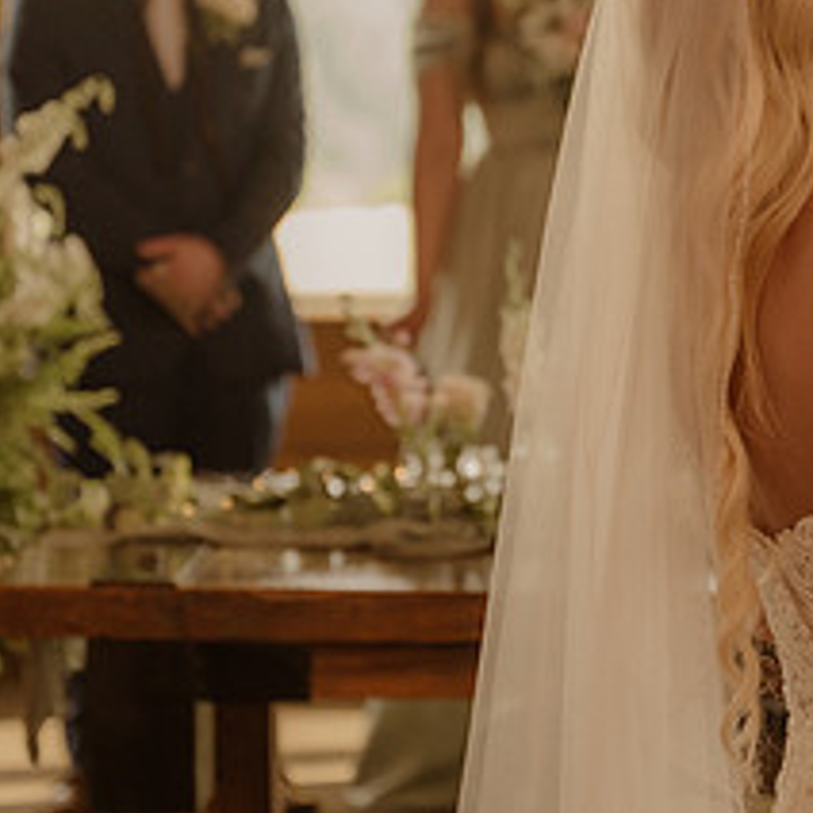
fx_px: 4331
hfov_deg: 10.7
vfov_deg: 10.7
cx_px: 736
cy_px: 290
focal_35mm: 163
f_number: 2.8
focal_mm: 70
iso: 1000
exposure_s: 1/250
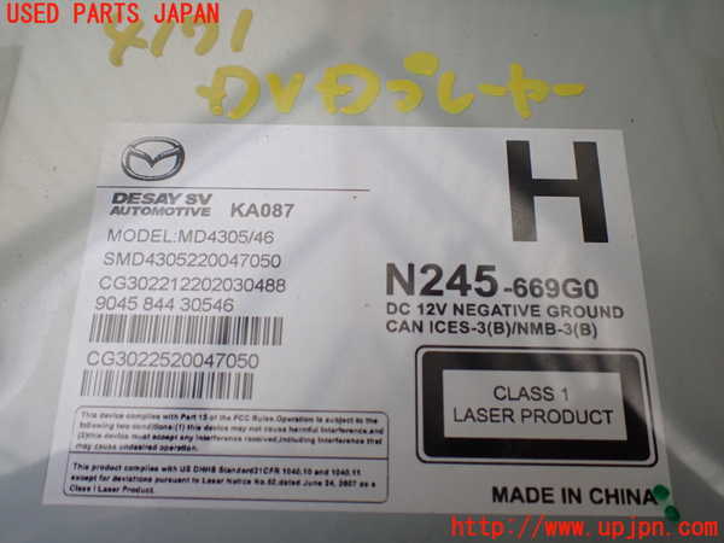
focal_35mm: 30
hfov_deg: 60.0
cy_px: 272
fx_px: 627
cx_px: 362
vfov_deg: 46.8
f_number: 2.3
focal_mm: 5.4
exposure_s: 1/125
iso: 200
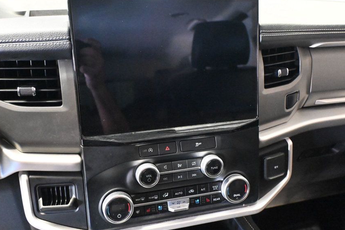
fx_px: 338
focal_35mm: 35
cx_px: 157
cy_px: 114
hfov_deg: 54.0
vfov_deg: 37.5
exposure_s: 1/30
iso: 12800
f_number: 3.8
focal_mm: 19.5
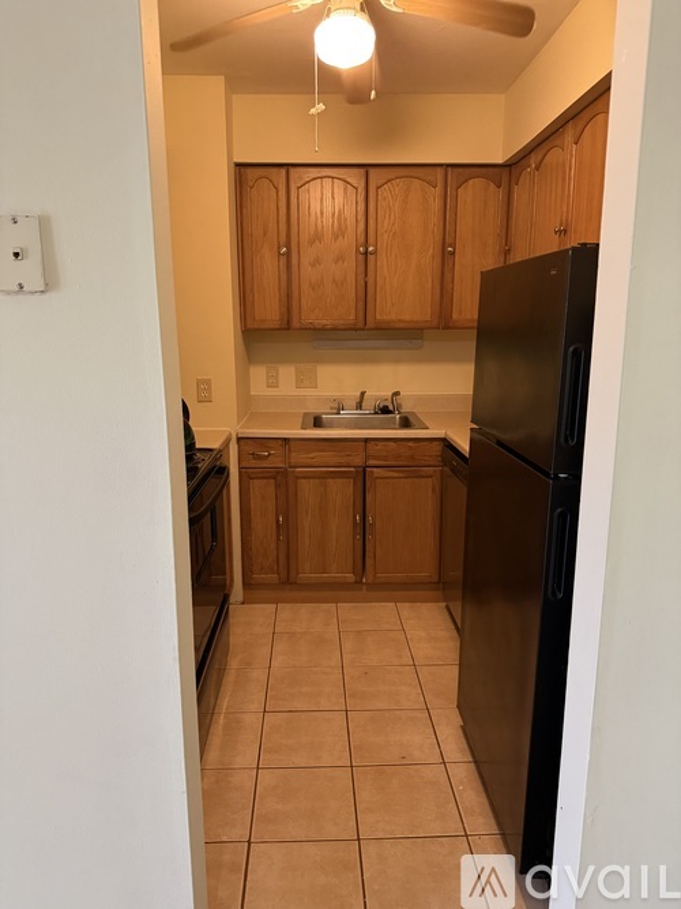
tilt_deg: -11.9
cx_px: 340
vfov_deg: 71.6
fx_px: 630
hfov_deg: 56.8
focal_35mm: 24
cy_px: 454
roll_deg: +0.7
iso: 400
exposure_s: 1/60
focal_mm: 6.76
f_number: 1.78
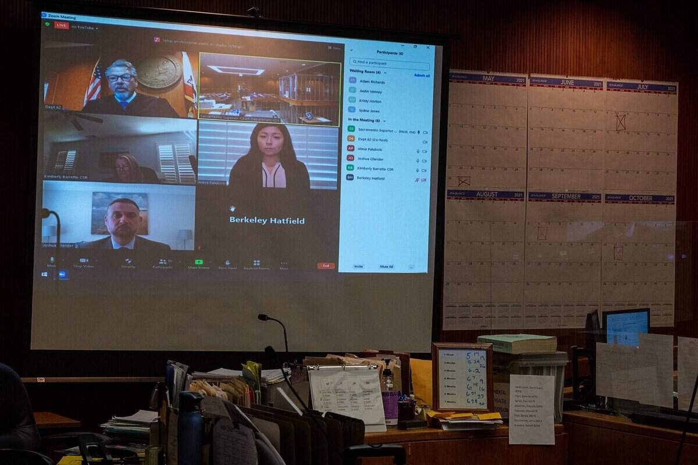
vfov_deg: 19.5
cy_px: 232
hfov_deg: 28.8
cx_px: 349
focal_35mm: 70
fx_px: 1357
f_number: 8
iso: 3200
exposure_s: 1/250
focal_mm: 70
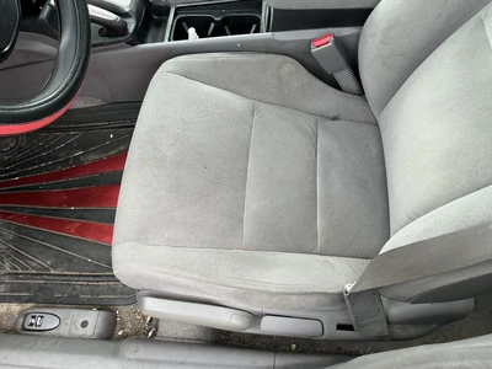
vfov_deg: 49.7
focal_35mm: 28
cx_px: 246
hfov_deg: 63.4
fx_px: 398
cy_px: 184
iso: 32
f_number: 1.8
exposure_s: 1/131
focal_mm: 3
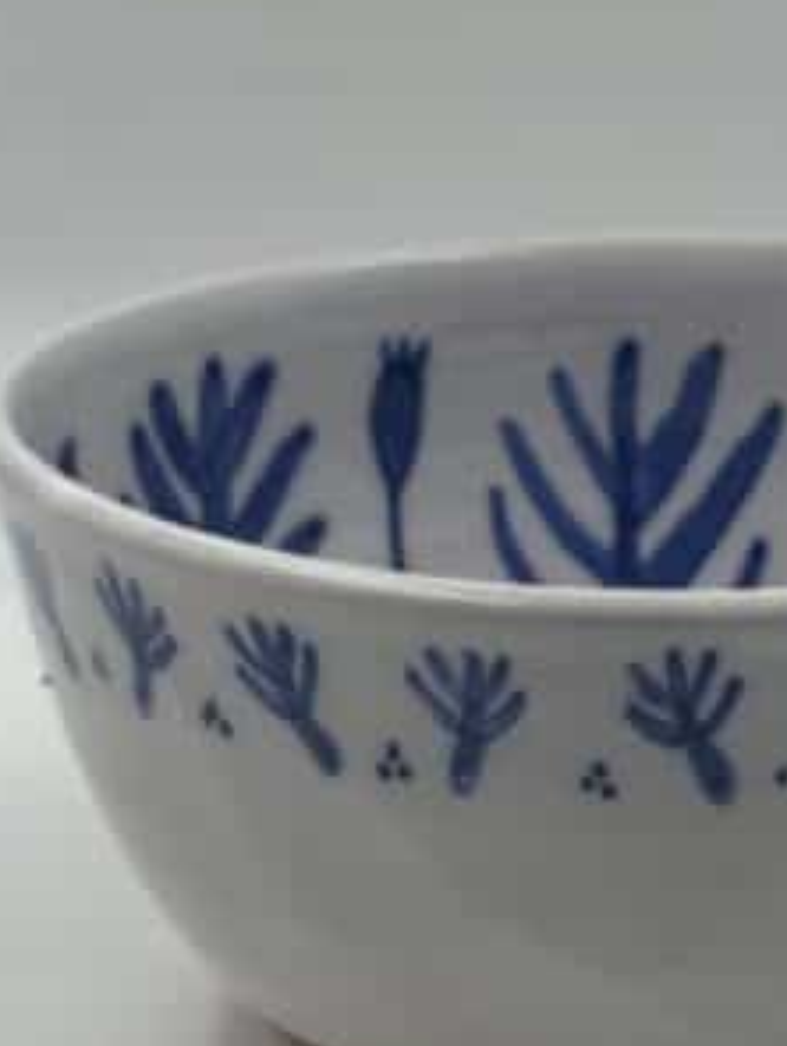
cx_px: 702
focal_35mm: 130
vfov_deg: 15.1
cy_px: 521
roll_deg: -1.1
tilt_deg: -18.0
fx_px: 3932
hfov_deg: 11.4
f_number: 1.78
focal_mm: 6.86
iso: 64
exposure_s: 1/594
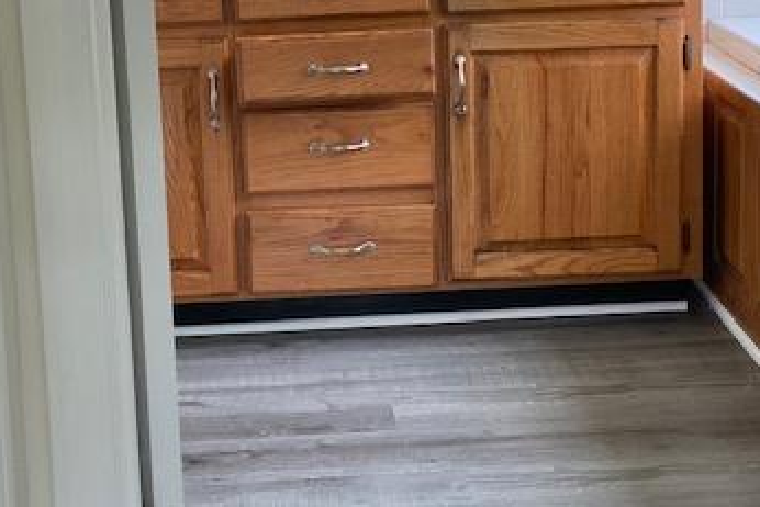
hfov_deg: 20.4
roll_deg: +1.4
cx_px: 413
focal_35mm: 100
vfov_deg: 13.7
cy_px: 228
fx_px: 2112
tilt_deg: -11.8
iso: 100
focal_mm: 6
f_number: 2
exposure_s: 1/122
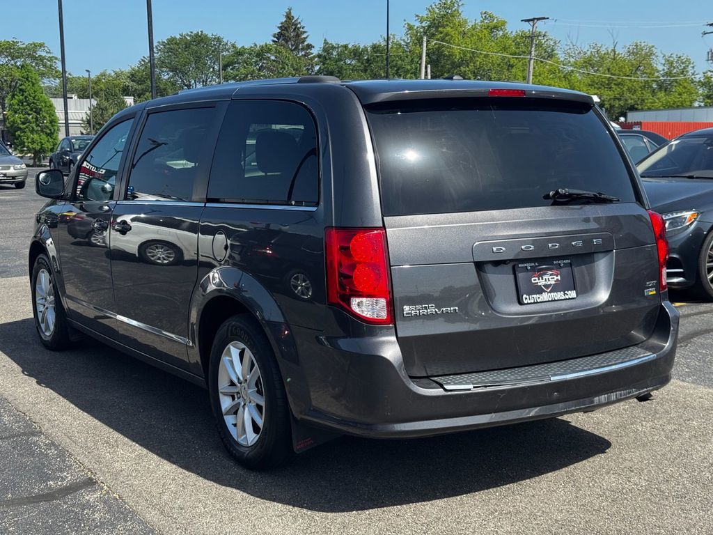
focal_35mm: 48
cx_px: 356
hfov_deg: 39.7
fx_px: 989
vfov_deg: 30.3
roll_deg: -0.3
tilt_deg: -7.7
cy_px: 268
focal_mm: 6.76
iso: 64
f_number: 1.78
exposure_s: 1/1724
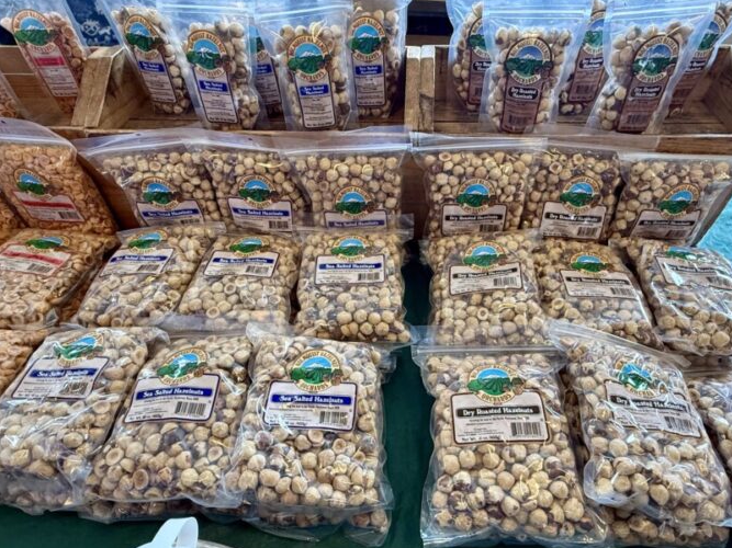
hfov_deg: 78.7
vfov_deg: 63.3
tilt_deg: -47.2
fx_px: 444
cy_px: 297
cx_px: 406
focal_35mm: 21
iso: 200
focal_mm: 2.22
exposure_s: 1/120
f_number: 2.2
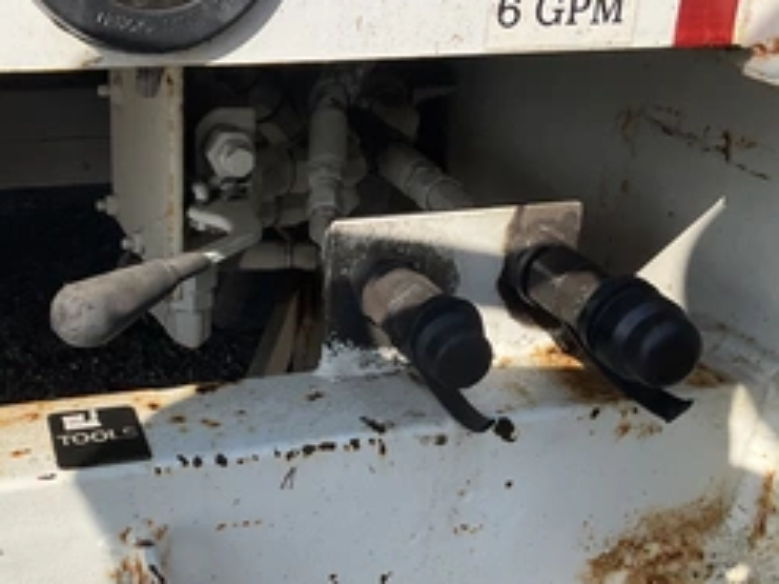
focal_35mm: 47
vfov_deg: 30.7
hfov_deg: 40.0
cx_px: 262
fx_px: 1057
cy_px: 369
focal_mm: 3
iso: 25
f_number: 1.8
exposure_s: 1/1984
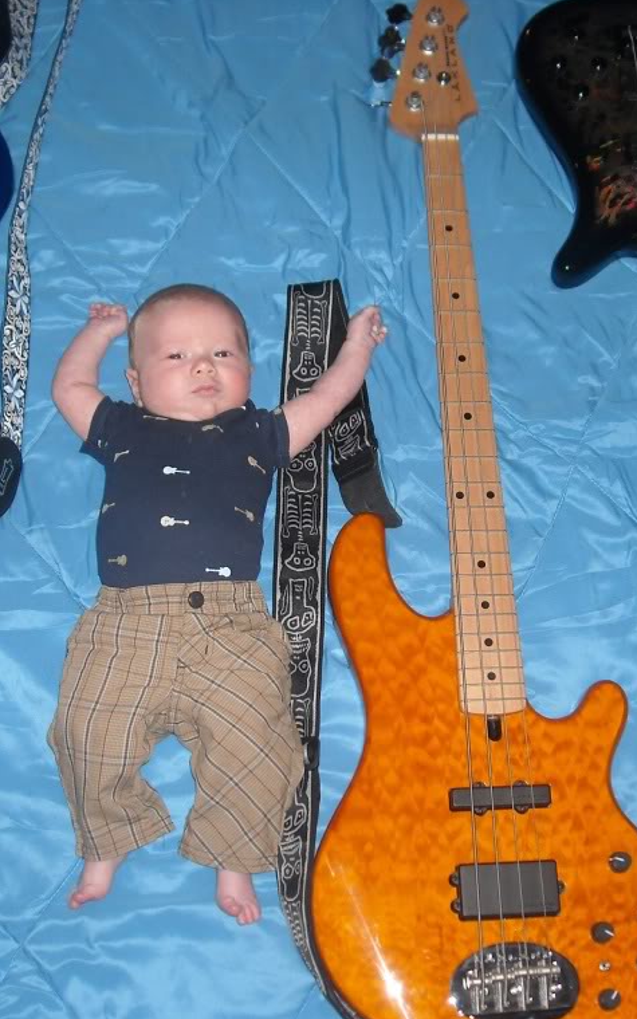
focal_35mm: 50
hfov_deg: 25.8
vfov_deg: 40.3
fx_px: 1389
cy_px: 508
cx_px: 321
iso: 100
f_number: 2.8
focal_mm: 5.7
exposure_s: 1/60
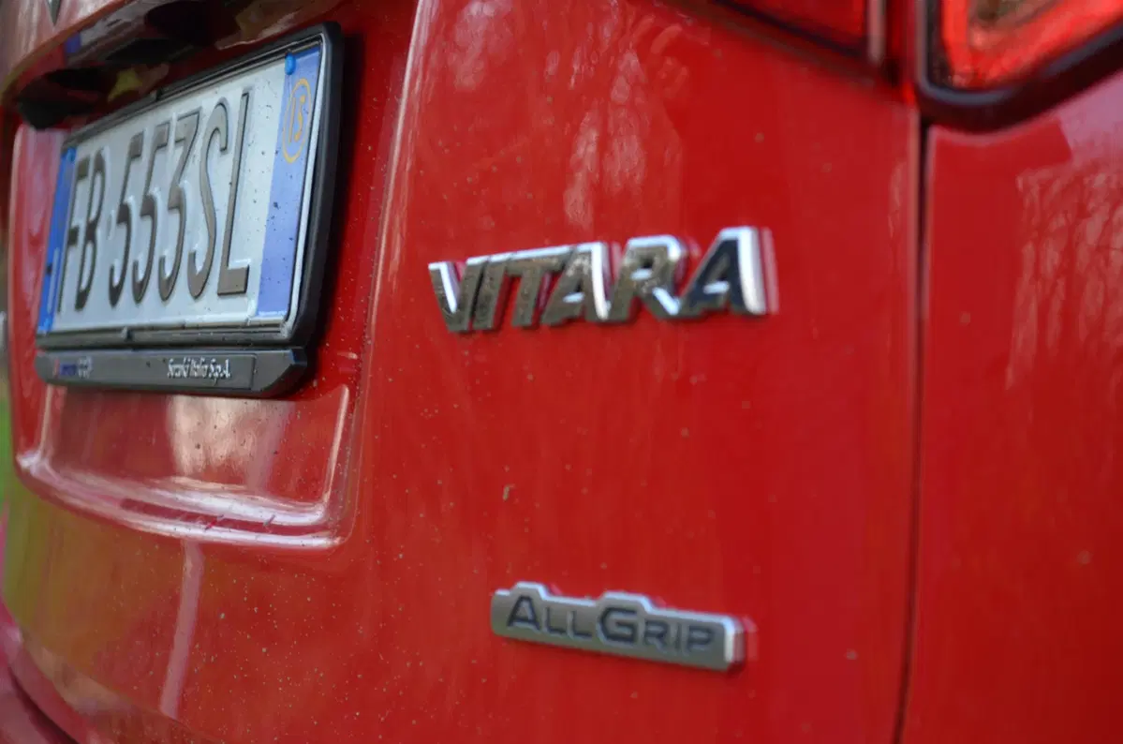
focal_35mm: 82
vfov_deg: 16.5
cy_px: 372
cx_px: 562
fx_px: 2568
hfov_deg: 24.7
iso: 400
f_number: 5.6
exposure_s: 1/80
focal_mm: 55
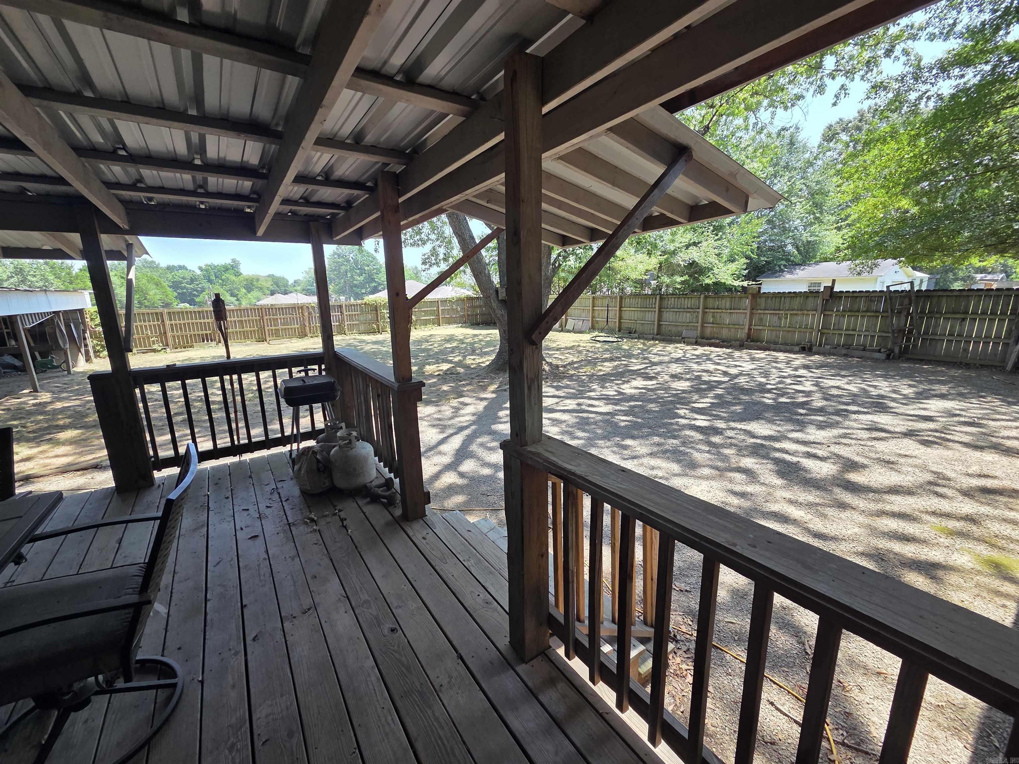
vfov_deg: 89.9
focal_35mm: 13
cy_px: 382
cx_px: 510
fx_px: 383
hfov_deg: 106.2
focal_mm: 2.2
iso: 50
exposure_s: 1/310
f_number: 2.2
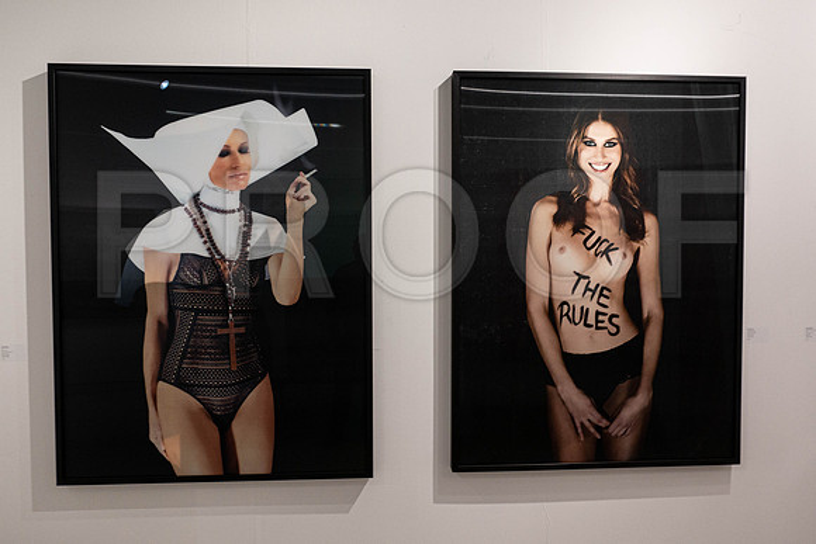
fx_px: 544
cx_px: 408
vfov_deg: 53.2
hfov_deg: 73.7
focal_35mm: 24
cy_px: 272
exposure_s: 1/50
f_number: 3.5
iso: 400
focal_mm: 8.8
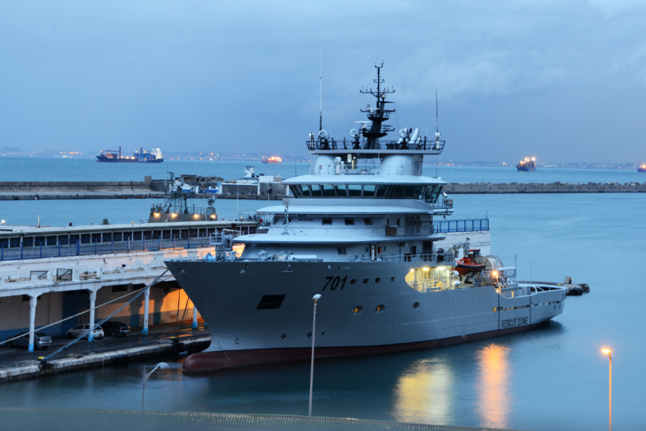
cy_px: 216
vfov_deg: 14.9
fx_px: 1651
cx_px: 323
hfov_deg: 22.1
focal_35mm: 92
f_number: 8
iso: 250
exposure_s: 1.6
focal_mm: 92
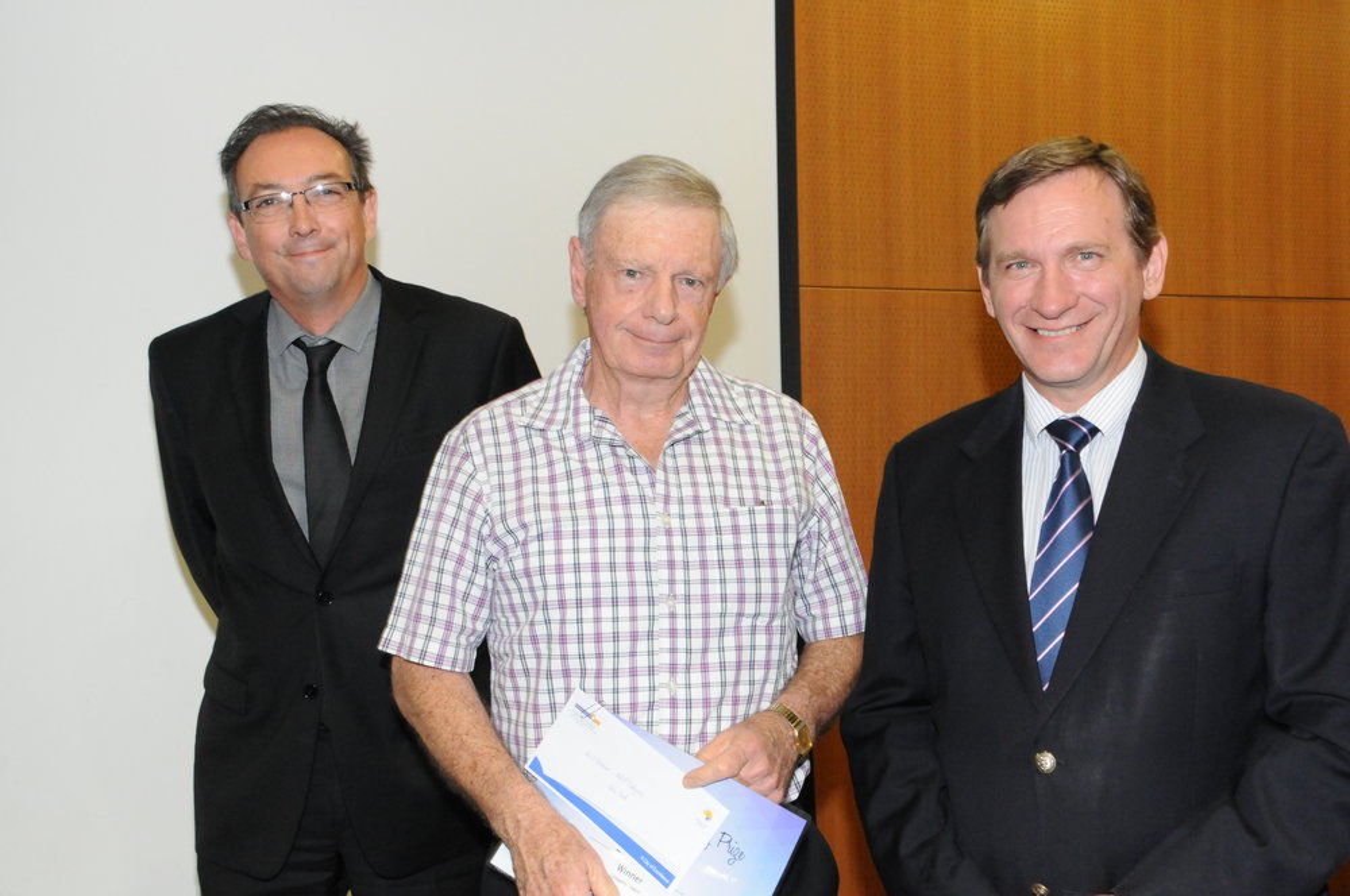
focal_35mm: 40
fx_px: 1517
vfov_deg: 32.9
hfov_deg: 48.0
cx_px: 675
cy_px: 448
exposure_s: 1/13
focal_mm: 27
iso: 2000
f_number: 9
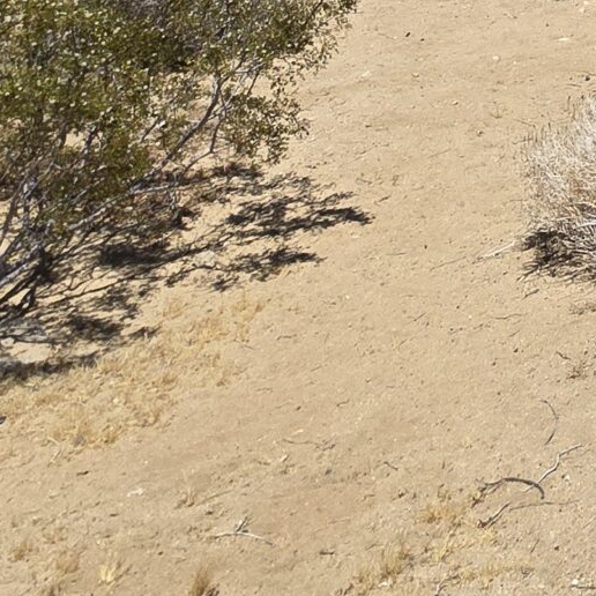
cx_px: 1131
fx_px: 1110
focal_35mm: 57
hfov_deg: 19.8
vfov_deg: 21.5
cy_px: -437
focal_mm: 2.2
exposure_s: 1/3999
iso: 50
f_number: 2.2
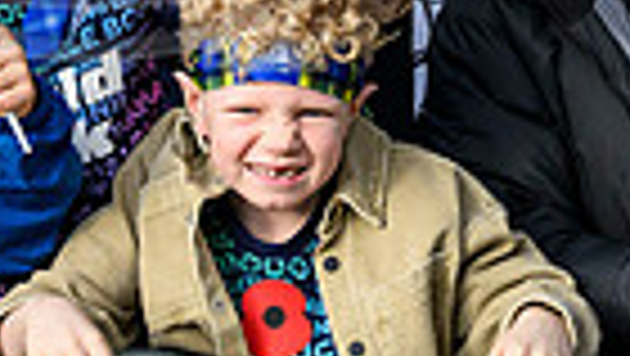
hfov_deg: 7.1
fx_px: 5066
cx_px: 86
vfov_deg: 4.0
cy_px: -408
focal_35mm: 303
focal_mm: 70
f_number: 3.2
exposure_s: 1/5000
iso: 2000
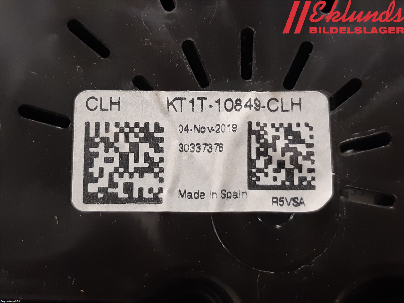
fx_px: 303
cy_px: 152
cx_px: 202
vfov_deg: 53.1
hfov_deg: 67.3
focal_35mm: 26
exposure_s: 1/50
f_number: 1.7
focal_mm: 3.93
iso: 125
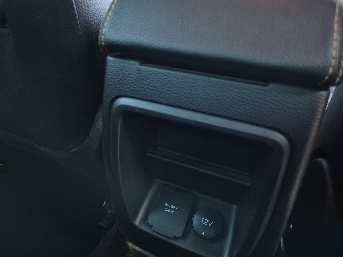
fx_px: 228
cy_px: 128
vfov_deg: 58.9
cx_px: 172
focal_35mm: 23
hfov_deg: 73.9
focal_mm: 5.4
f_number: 1.8
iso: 1000
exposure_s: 1/100
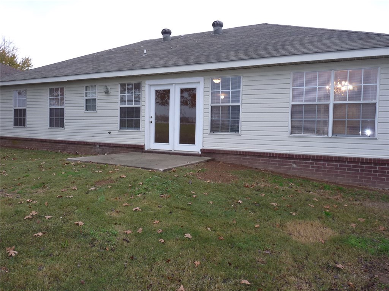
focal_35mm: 27
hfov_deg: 65.3
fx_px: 303
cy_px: 146
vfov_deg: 51.4
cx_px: 194
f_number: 2.8
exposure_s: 1/50
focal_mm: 4.8
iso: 125
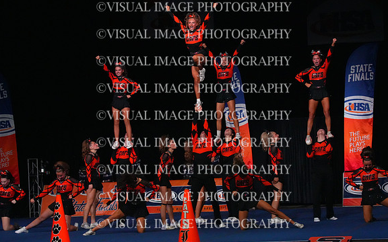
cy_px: 129
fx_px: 1248
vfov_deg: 11.1
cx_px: 194
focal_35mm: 118
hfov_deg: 17.7
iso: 16000
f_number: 5.6
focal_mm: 115
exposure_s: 1/1250
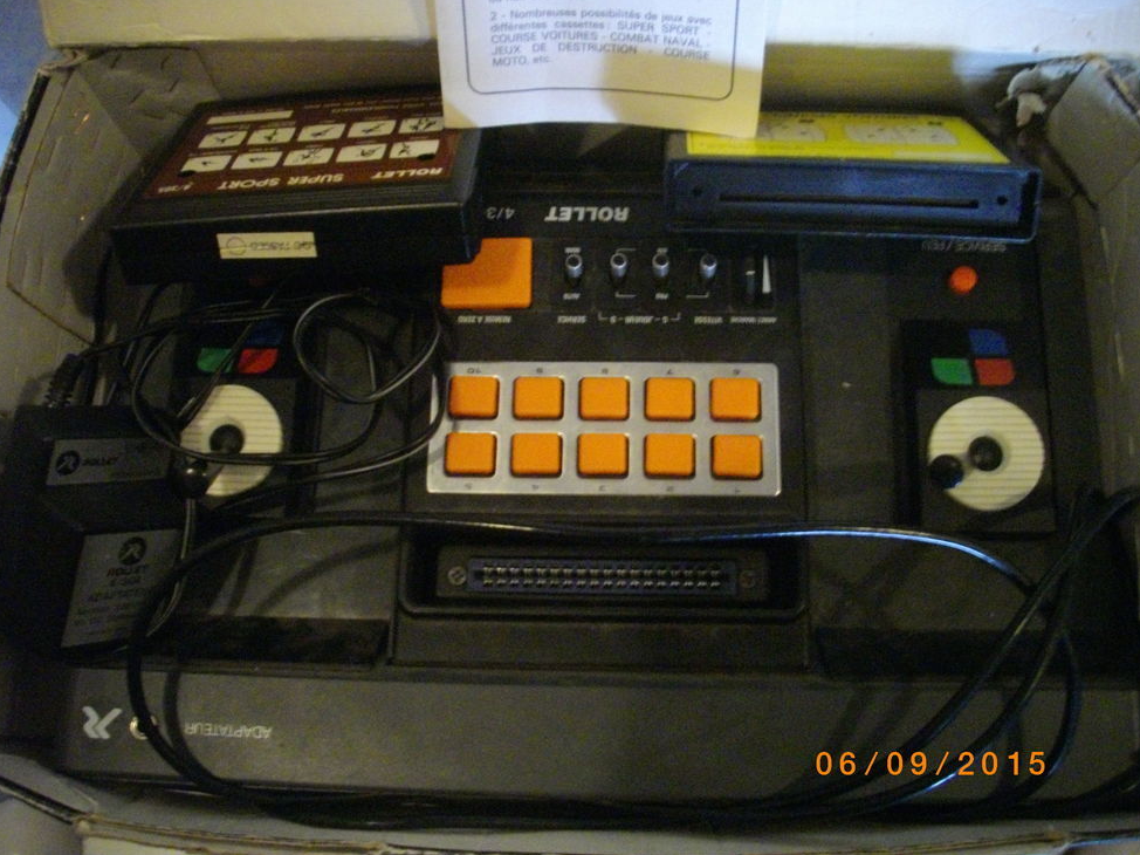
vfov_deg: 37.7
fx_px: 1251
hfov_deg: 49.0
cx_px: 581
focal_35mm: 38
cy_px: 418
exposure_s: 1/15
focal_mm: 6.2
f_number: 2.8
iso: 800
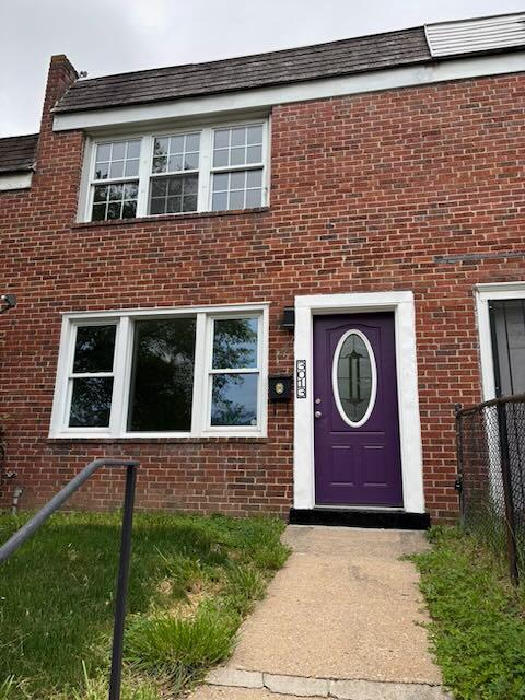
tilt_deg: +14.1
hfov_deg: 53.1
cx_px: 262
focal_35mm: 26
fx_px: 526
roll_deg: -1.4
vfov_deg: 67.3
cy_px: 350
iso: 50
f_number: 1.6
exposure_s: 1/559
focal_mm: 5.96
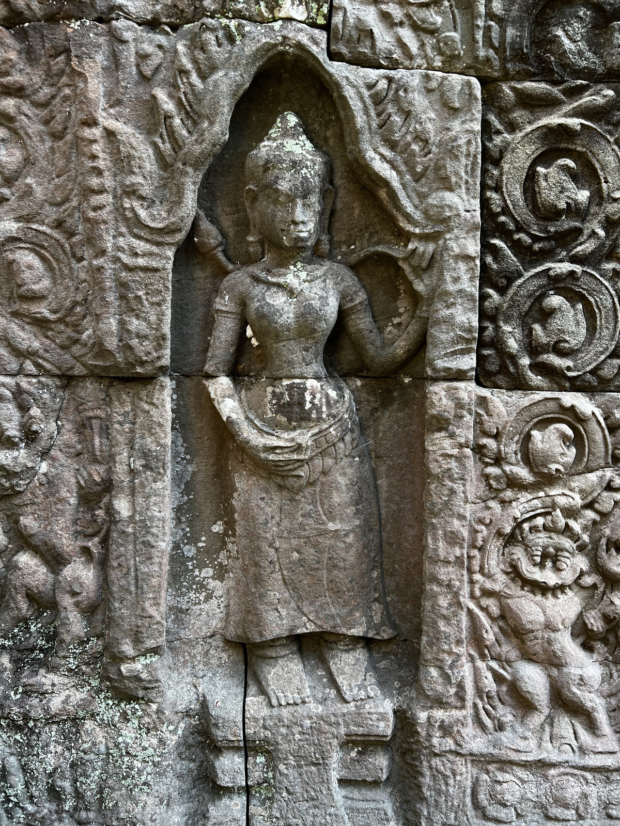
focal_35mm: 26
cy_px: 413
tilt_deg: -2.9
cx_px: 310
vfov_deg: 67.3
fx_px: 621
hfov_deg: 53.1
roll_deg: -0.2
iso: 64
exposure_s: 1/121
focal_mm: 5.7
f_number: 1.5
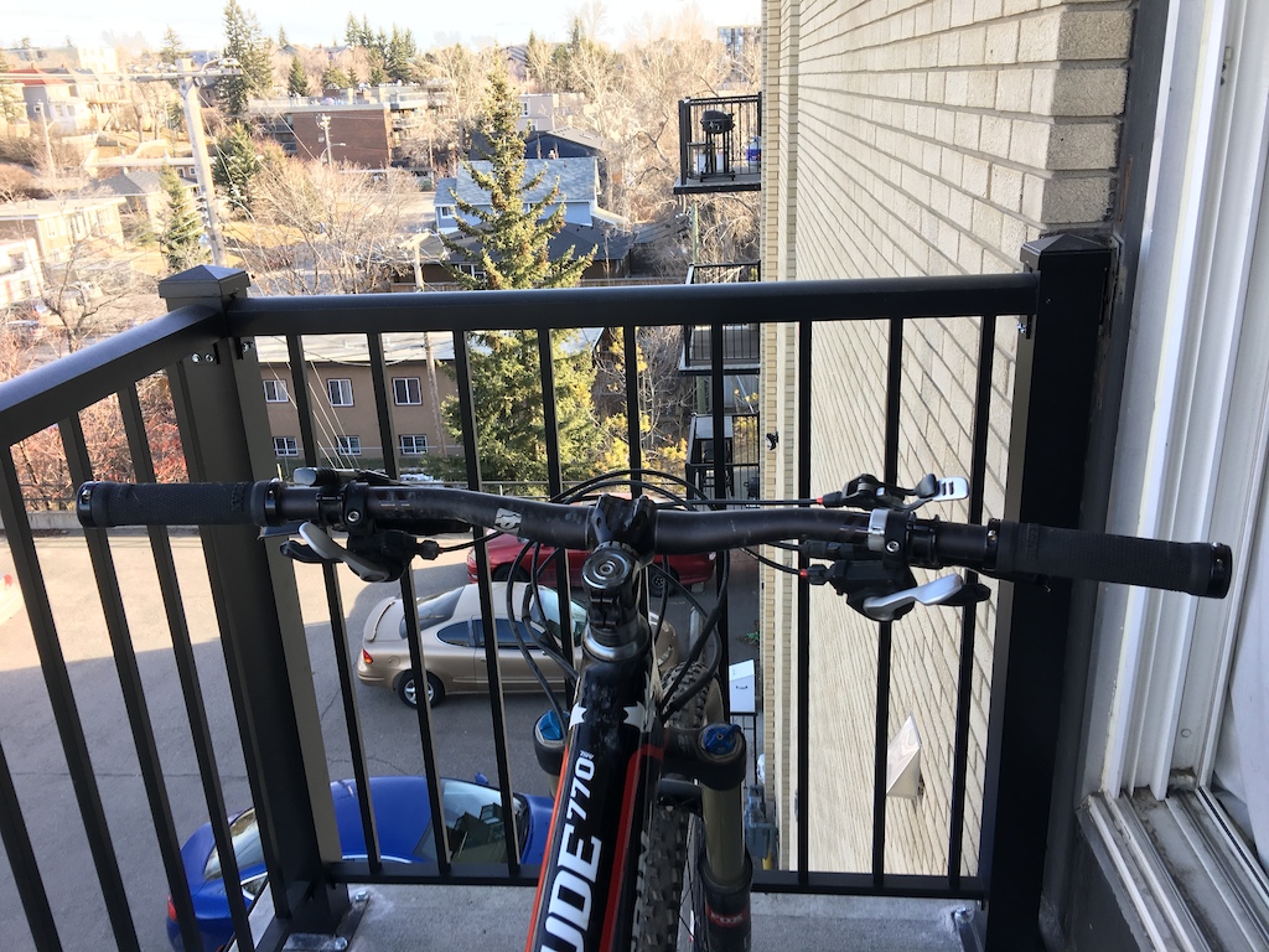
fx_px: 1063
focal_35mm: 29
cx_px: 634
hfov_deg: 61.7
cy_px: 476
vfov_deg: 48.2
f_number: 2.2
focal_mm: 4.15
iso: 25
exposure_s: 1/144
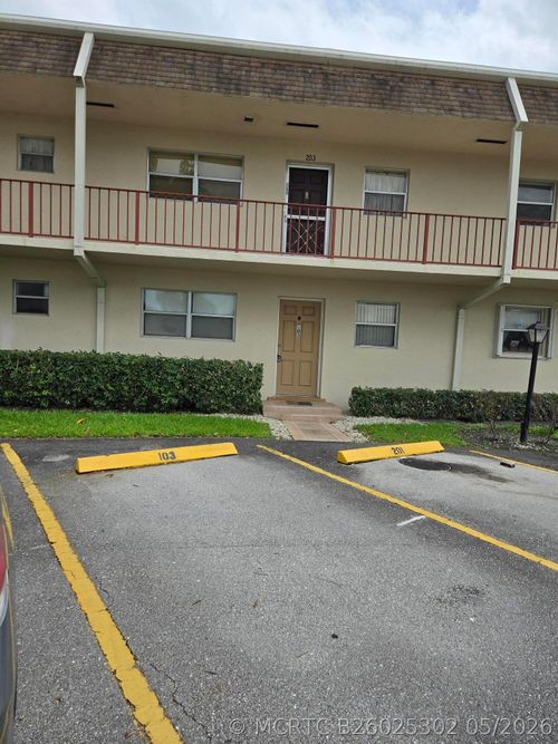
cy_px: 372
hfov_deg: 58.9
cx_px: 279
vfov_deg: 73.9
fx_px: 494
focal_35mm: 23
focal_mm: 5.4
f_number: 1.8
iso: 25
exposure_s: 1/2490
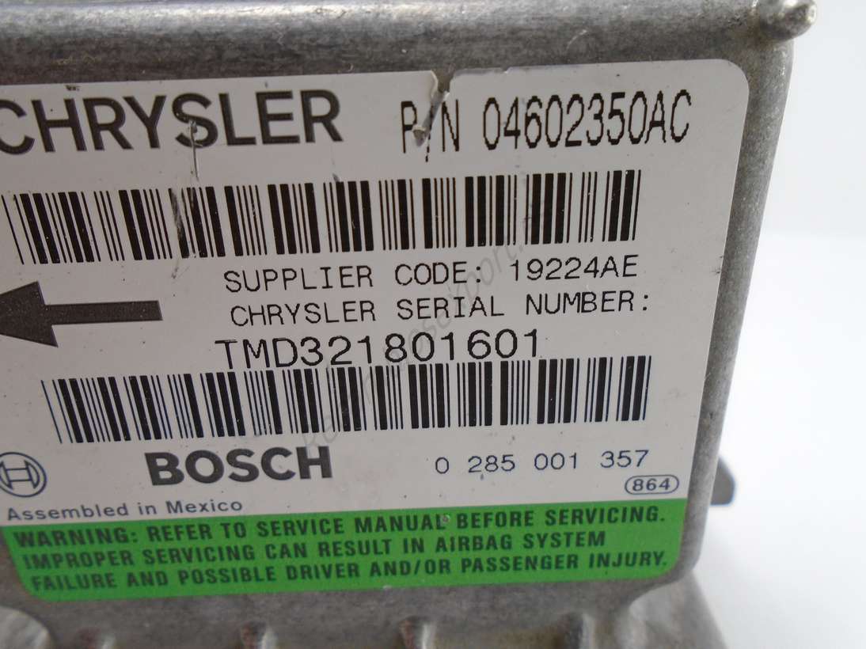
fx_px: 650
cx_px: 433
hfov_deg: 67.3
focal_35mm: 26
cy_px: 324
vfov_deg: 53.0
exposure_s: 1/60
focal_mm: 4.6
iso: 100
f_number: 3.2
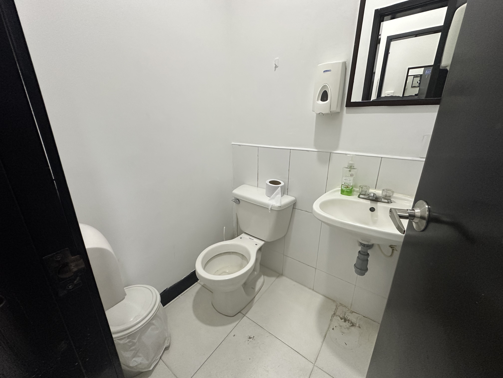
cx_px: 252
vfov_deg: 85.7
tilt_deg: -18.3
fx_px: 203
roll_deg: -0.1
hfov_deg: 102.1
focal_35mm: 14
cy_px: 189
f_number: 2.2
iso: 320
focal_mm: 2.22
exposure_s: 1/60
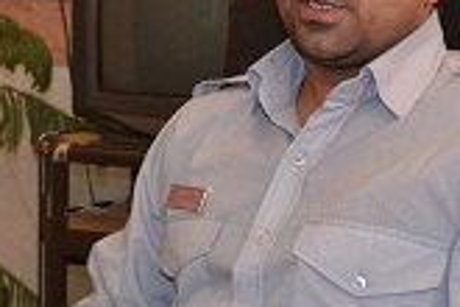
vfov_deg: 10.5
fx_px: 1674
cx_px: 181
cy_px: 134
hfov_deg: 15.6
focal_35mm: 131
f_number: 4
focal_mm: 24
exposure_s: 1/80
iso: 400
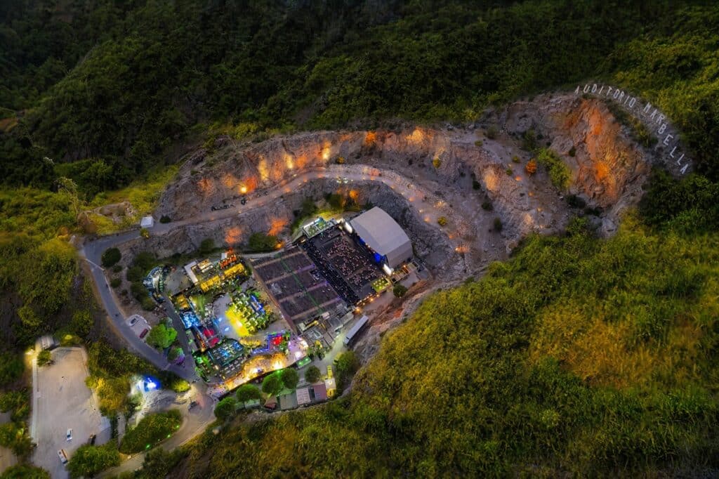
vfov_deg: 57.2
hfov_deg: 78.6
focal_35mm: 22
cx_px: 360
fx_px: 439
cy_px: 240
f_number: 2.8
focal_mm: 8.38
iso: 800
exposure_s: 1/10
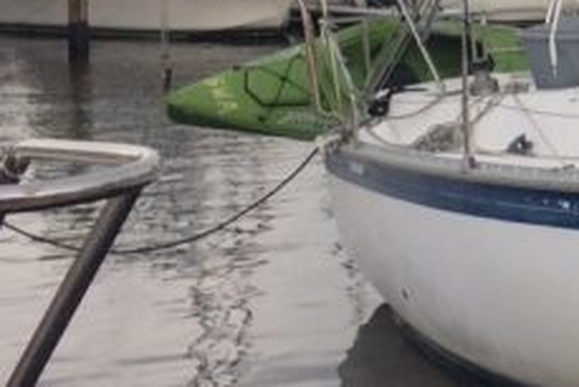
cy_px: 3
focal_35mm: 135
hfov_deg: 13.4
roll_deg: +0.6
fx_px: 2173
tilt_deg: +0.5
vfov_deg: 10.1
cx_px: 1087
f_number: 2.2
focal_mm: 4.15
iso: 32
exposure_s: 1/451
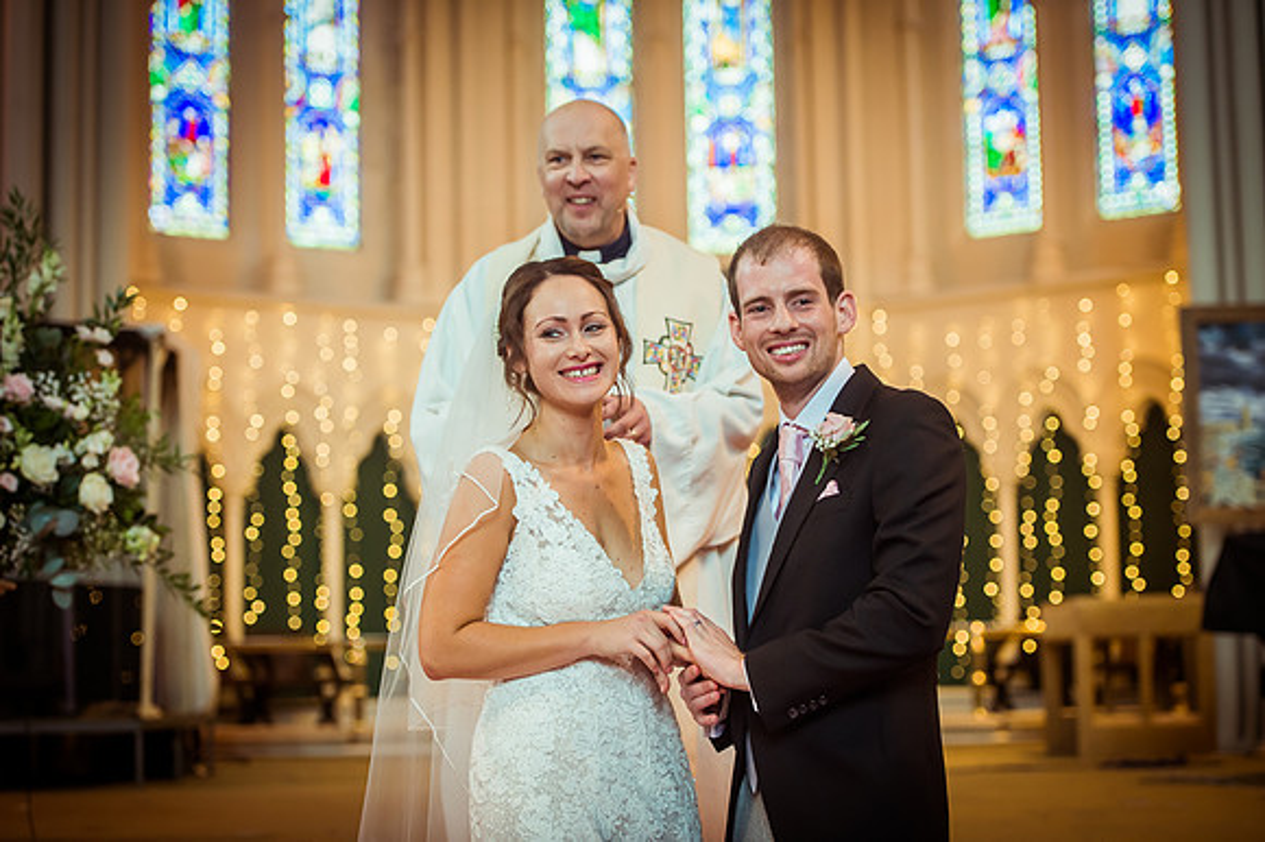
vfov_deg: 19.4
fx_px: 2458
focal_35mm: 70
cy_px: 421
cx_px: 632
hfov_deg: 28.9
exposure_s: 1/320
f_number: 2.8
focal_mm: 70
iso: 2000
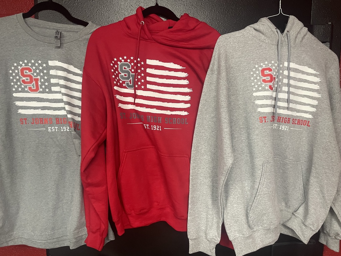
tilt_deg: -7.3
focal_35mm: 26
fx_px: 256
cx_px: 170
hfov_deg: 67.3
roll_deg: -0.4
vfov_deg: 53.1
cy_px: 128
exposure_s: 1/40
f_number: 1.6
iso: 400
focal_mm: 4.2
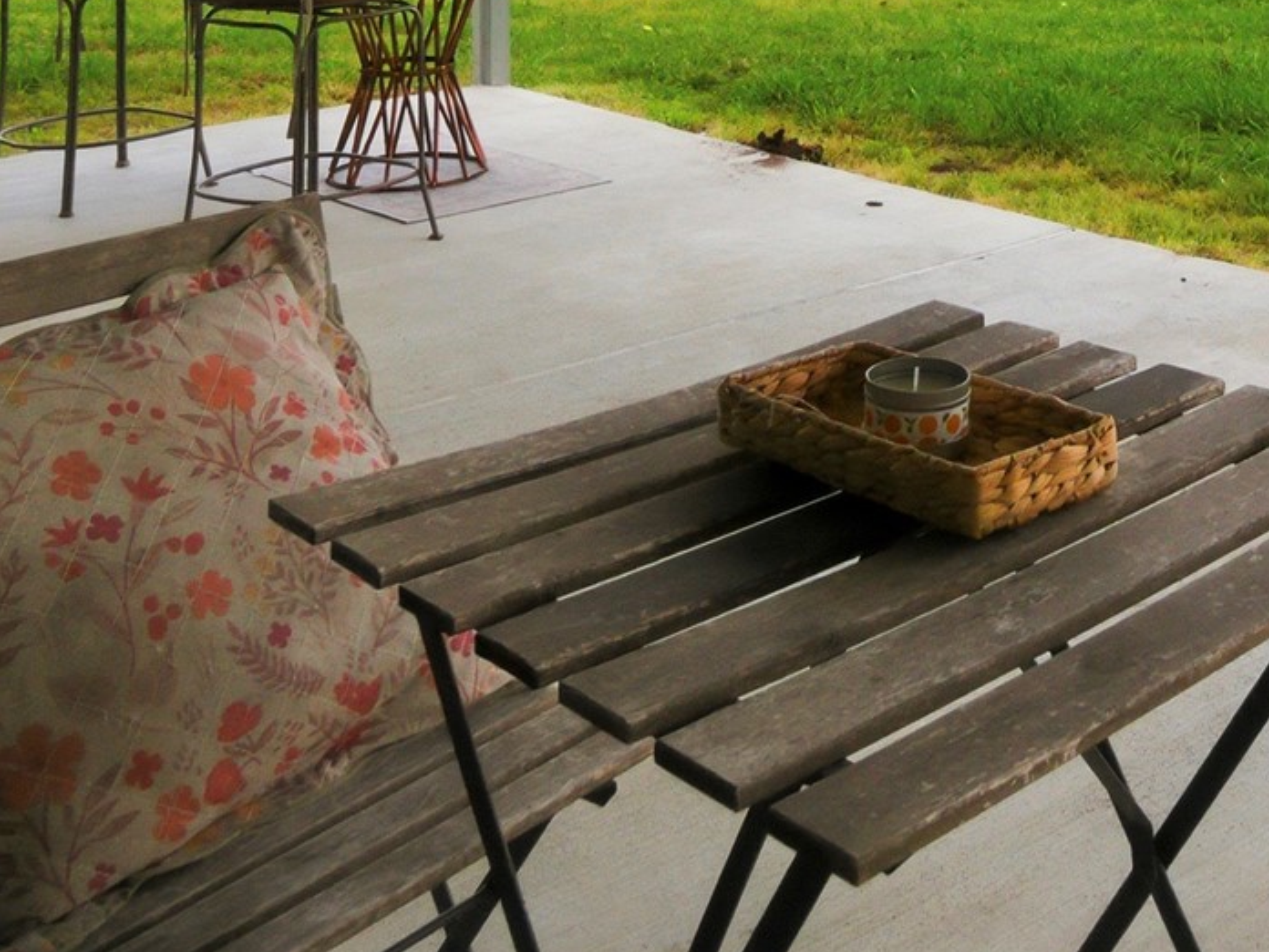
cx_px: 1130
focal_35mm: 45
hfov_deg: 39.2
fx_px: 1650
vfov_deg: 27.8
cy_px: -221
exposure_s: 1/200
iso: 800
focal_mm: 10
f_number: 10
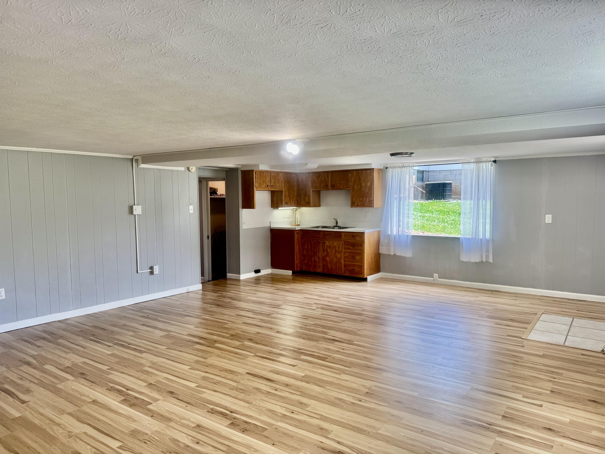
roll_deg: +0.2
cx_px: 302
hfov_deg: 71.6
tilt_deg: -4.6
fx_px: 419
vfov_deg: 56.8
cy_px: 227
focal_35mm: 24
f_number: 1.78
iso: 64
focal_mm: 6.76
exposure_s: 1/191
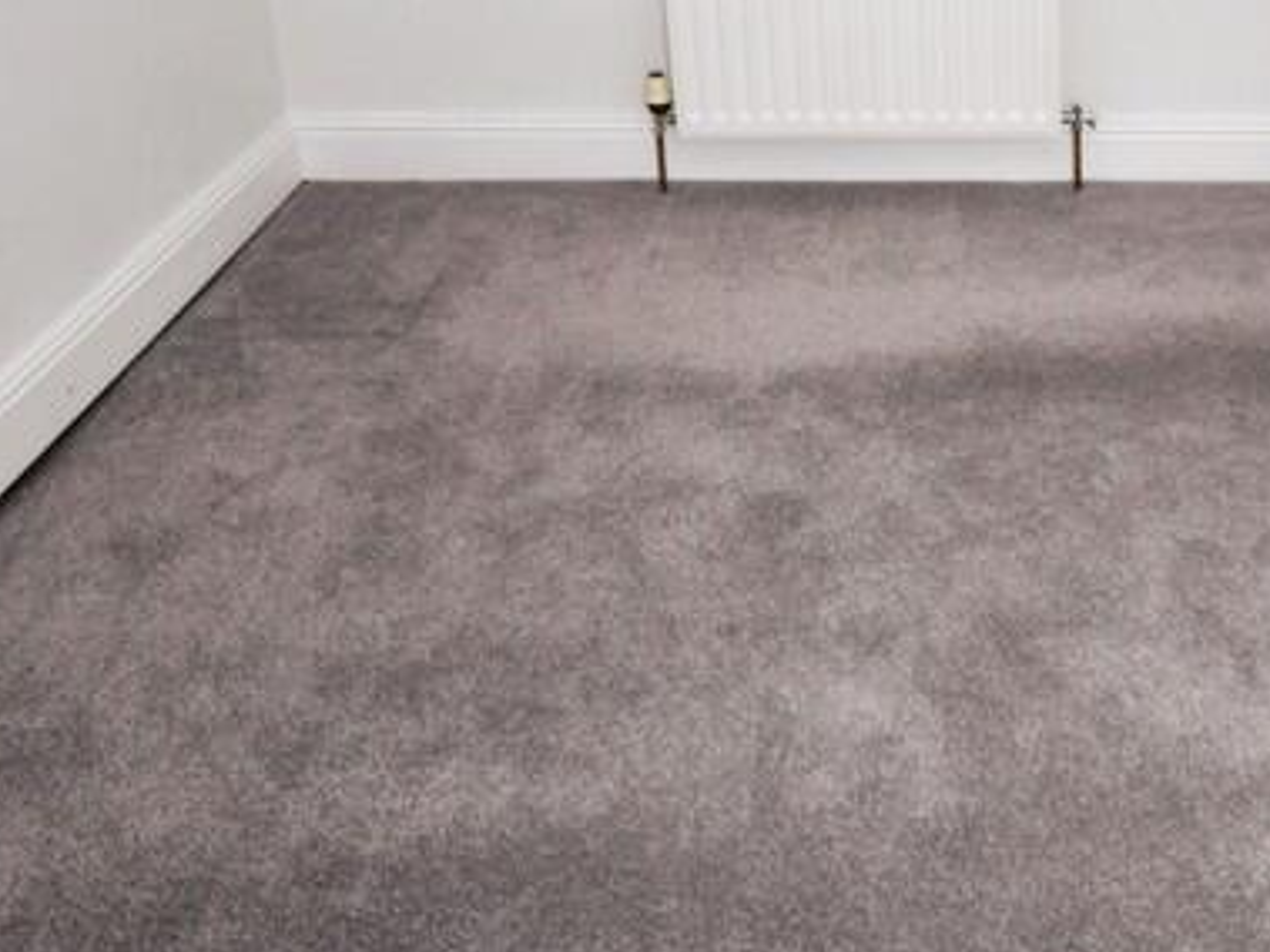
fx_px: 1430
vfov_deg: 36.1
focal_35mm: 39
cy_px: 256
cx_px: 881
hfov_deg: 46.8
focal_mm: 10
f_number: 4
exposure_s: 1/60
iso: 400
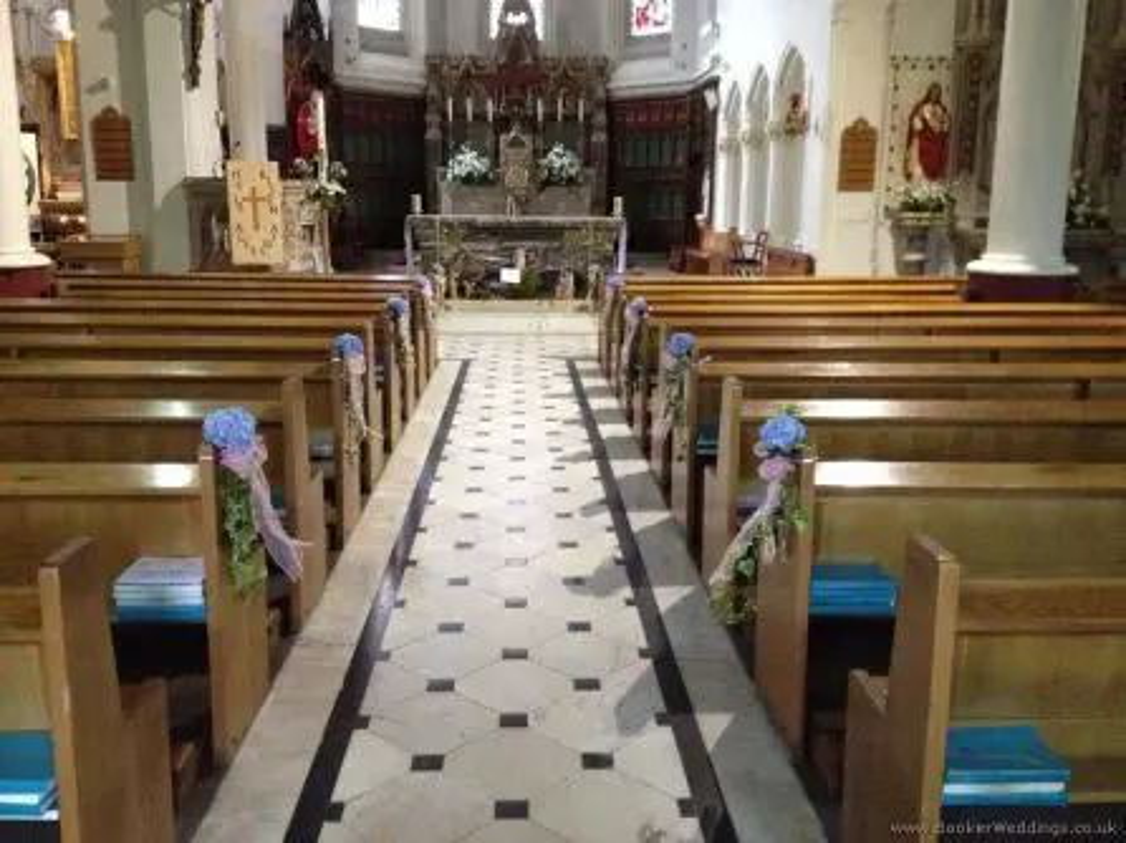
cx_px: 563
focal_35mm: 35
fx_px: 1138
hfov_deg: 52.7
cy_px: 422
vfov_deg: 40.7
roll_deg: -1.0
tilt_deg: -11.4
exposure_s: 1/15
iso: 640
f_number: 2.4
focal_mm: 4.28
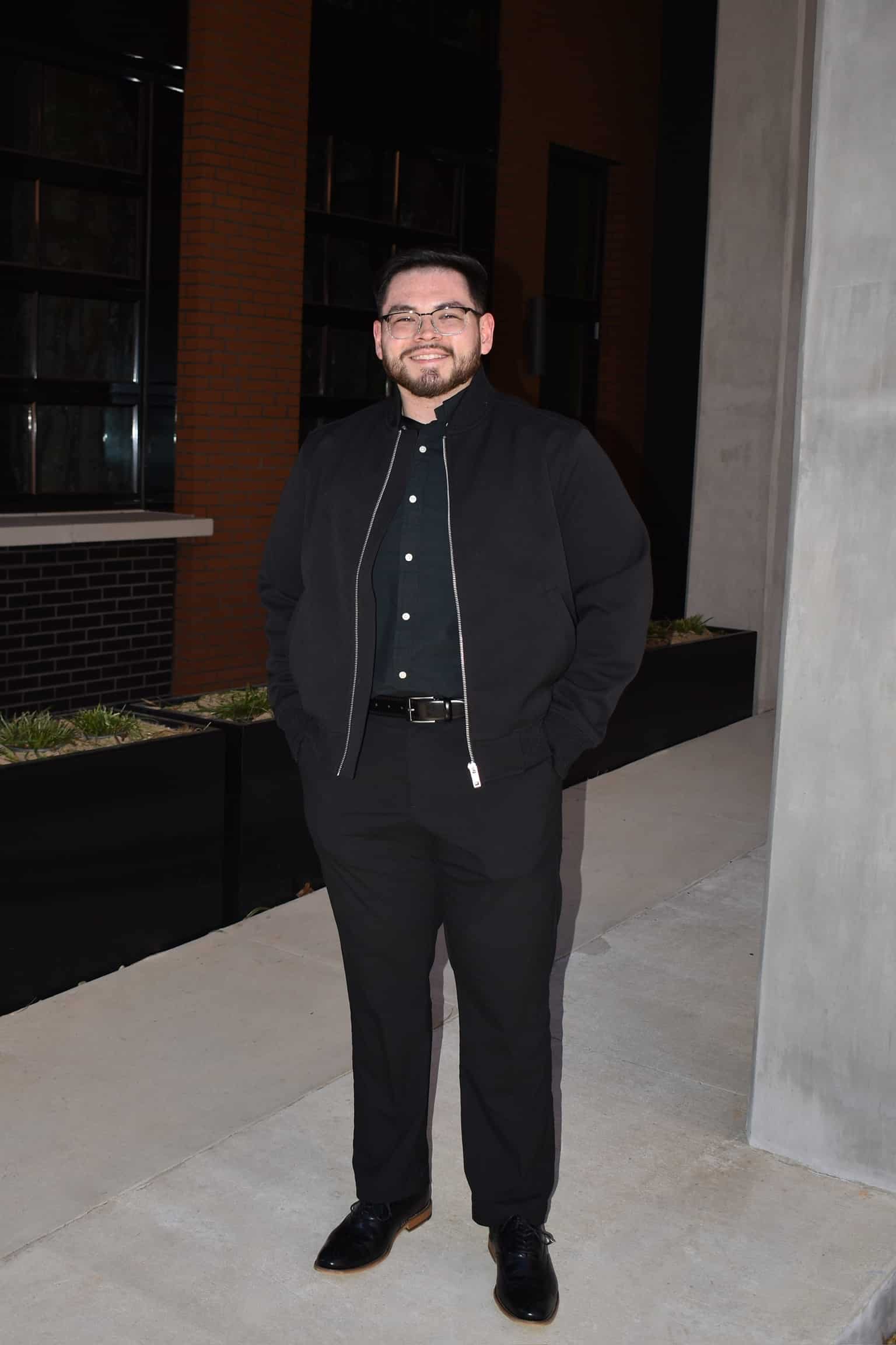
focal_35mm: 32
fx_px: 1176
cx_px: 448
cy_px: 672
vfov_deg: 59.5
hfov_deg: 41.7
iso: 100
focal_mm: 21
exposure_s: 1/200
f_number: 3.8
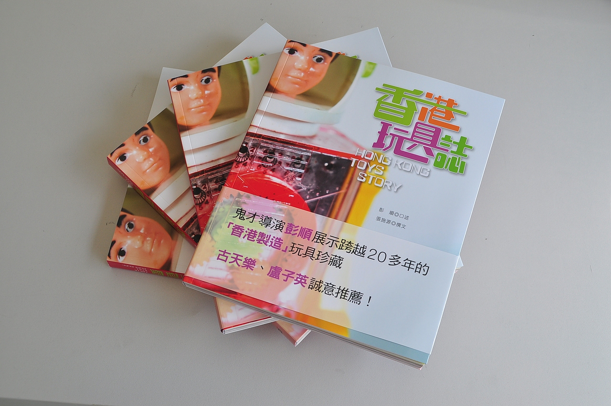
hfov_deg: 46.5
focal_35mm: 42
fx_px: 712
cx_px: 306
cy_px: 203
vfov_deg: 31.8
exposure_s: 1/100
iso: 200
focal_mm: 28
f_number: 8
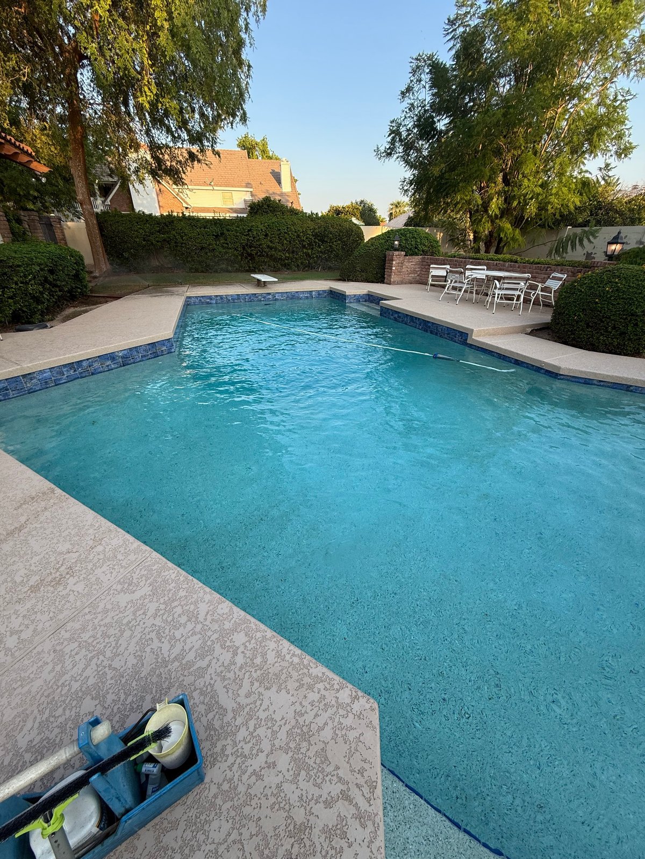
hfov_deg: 85.7
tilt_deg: -30.0
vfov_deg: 102.1
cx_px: 322
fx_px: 348
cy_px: 430
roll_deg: -0.3
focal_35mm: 14
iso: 50
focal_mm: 2.22
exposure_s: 1/280
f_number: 2.2
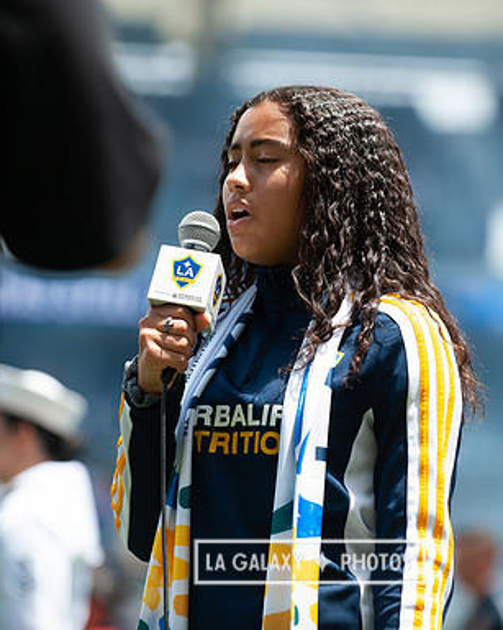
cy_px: 315
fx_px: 4617
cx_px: 310
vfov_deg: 7.8
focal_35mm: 248
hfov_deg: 6.2
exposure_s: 1/1250
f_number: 3.5
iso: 200
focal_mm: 175
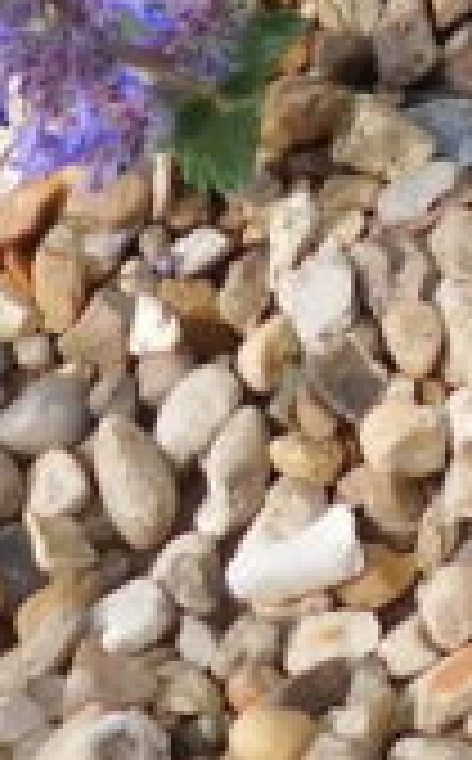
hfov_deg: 7.4
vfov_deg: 10.1
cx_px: 1272
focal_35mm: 161
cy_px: -1430
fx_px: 3328
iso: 125
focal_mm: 4.5
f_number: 3.4
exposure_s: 1/800
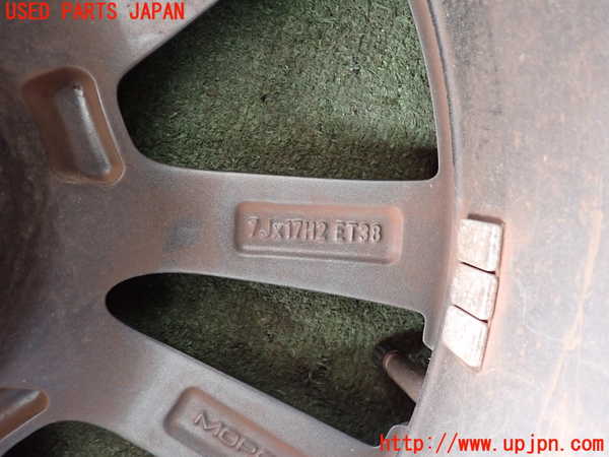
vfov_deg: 54.9
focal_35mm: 25
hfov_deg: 69.4
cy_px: 228
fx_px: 440
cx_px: 304
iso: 500
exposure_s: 1/30
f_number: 2
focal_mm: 4.5
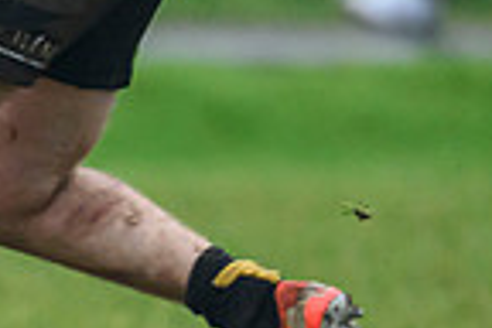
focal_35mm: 3314
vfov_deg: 0.4
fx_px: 45288
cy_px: 34
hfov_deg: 0.6
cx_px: -749
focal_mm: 560
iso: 2500
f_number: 4
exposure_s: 1/1250
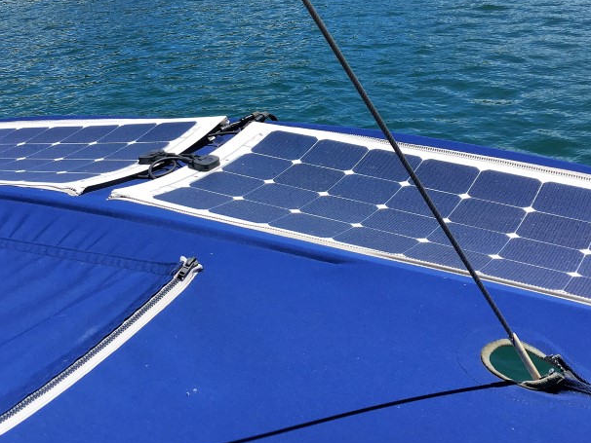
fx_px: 837
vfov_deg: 29.1
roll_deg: +7.0
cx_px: 264
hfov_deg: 38.9
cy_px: 97
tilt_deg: -15.3
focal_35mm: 49
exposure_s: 1/1538
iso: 25
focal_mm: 4.15
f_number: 2.2
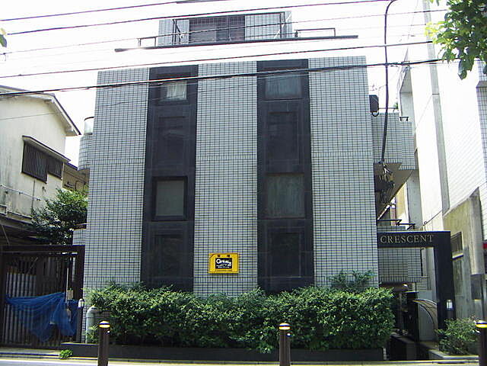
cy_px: 183
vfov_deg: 39.7
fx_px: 506
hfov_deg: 51.4
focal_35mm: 36
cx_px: 244
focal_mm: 4.7
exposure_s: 1/320
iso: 64
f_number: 2.8
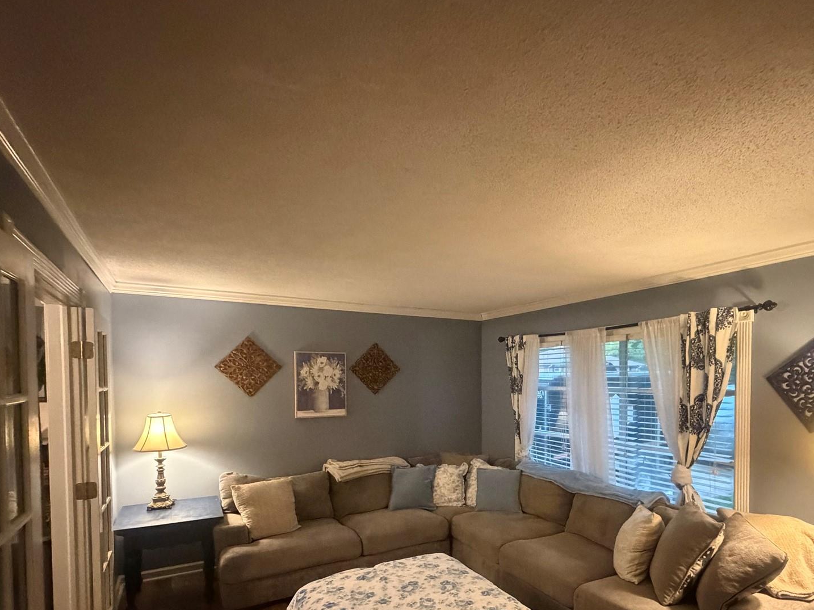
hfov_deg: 81.0
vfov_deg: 64.6
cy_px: 396
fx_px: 470
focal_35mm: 20
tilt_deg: -1.8
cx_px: 478
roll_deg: +0.0
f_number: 2.2
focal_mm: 2.22
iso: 1250
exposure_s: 1/60
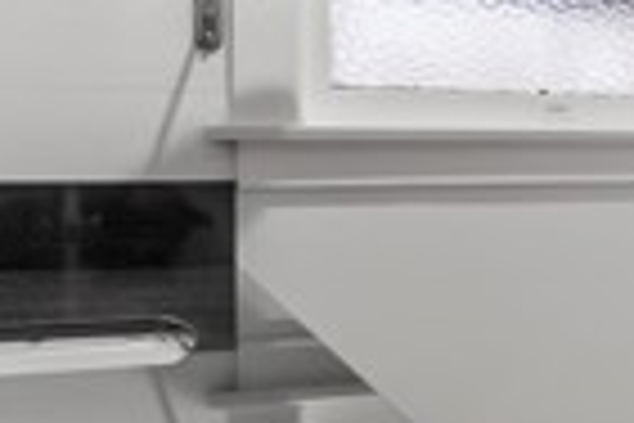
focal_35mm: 68
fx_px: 1197
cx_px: 1061
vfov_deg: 20.0
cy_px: 198
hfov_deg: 21.9
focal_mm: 10
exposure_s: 1/5
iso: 320
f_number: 6.3
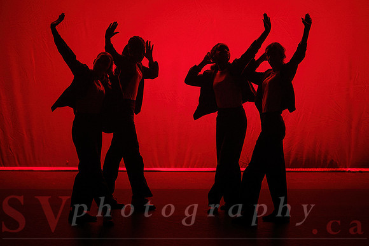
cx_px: 204
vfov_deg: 7.3
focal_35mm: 188
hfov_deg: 10.9
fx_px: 1929
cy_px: 111
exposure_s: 1/500
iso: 1250
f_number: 2.8
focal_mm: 170
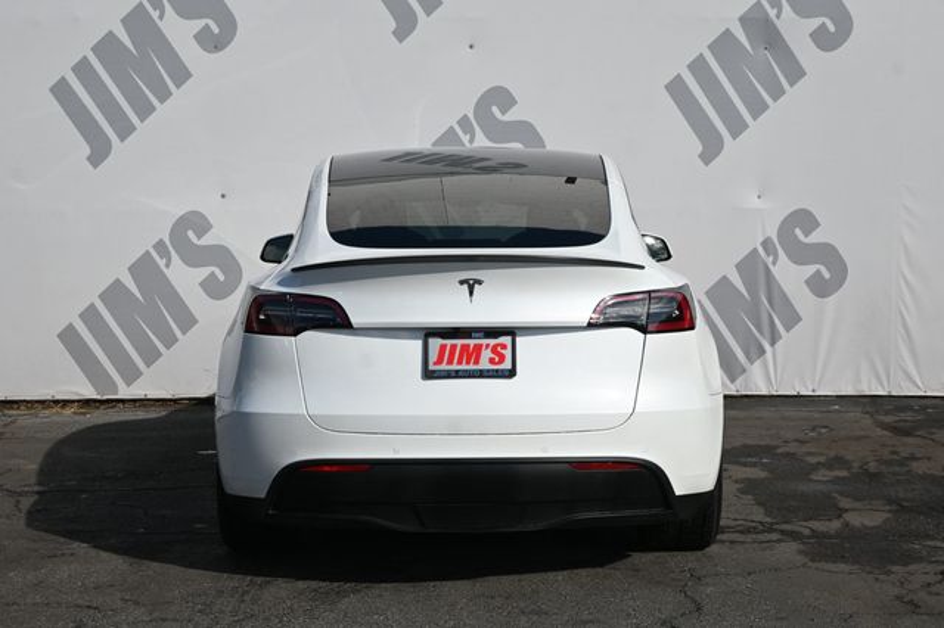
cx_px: 472
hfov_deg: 36.9
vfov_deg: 25.0
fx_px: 1415
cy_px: 314
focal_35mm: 54
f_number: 8
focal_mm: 36
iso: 100
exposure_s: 1/500
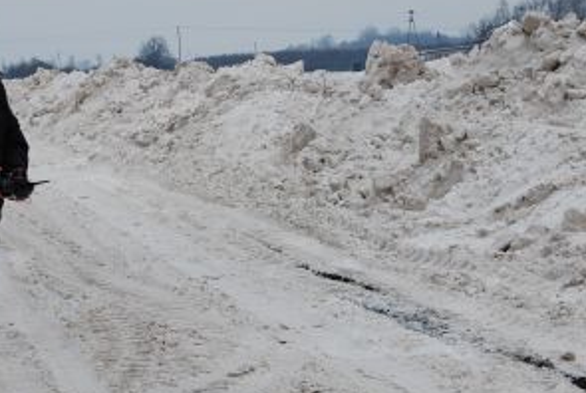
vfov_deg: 9.7
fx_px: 2322
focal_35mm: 142
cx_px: 270
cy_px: 189
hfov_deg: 14.4
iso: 100
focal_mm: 35
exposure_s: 1/200
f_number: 7.1
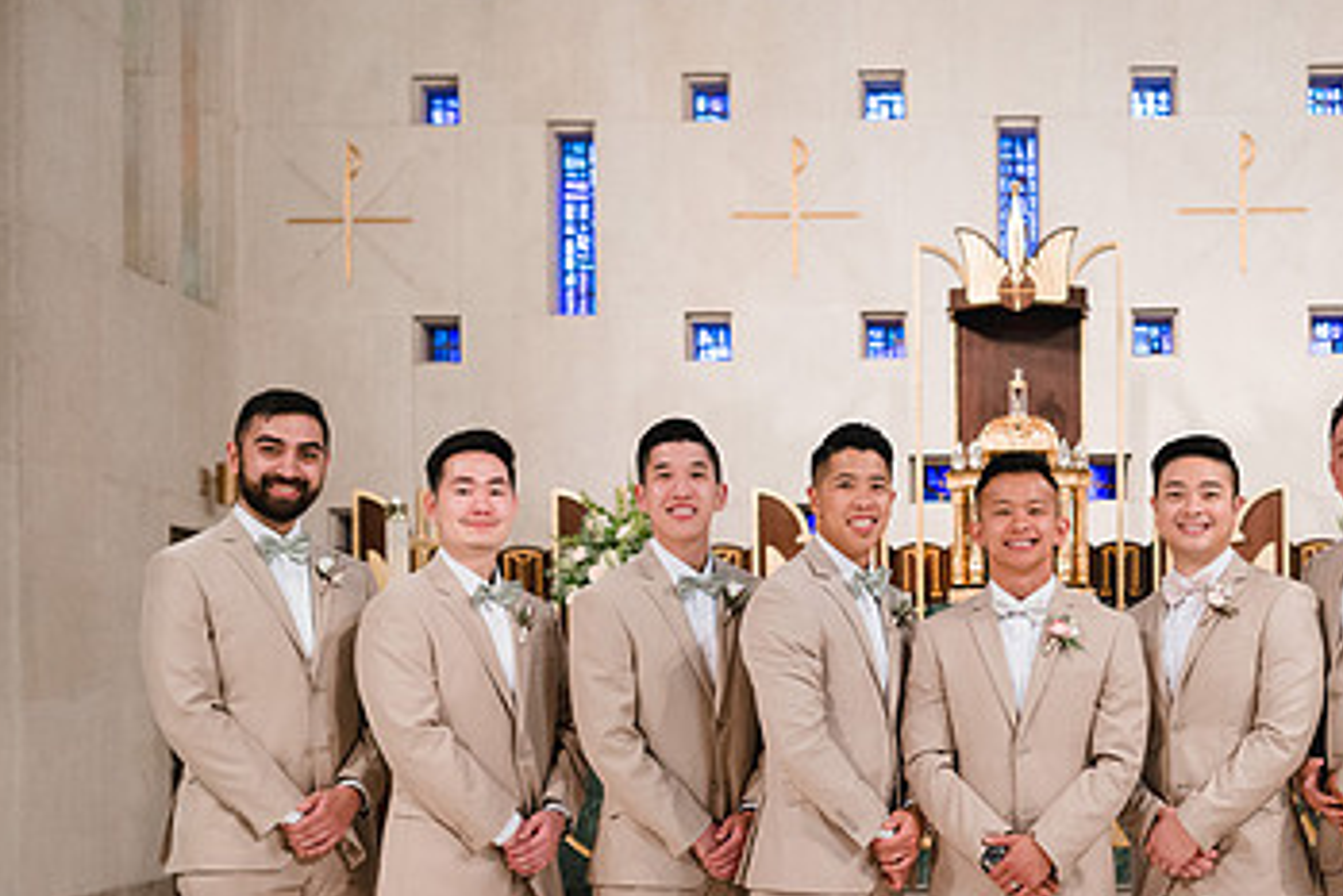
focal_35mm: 60
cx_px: 997
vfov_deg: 22.4
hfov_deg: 32.8
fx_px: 2239
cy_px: 694
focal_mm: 35
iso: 1600
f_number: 3.2
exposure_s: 1/200
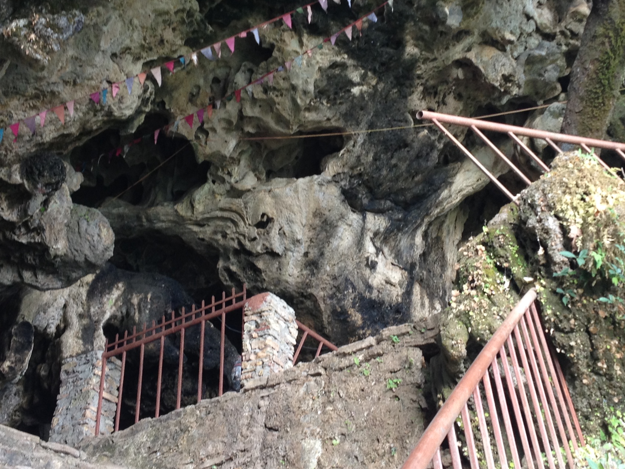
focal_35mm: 67
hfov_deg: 29.0
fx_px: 1210
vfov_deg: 21.9
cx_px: 329
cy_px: 201
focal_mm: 4.28
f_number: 2.4
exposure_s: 1/40
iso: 64
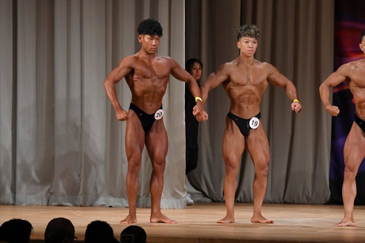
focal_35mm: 225
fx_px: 2280
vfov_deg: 6.1
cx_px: 182
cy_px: 122
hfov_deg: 9.2
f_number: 5.6
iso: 3200
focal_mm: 150
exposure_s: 1/400
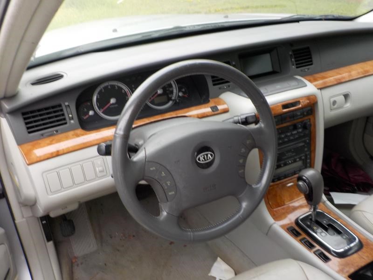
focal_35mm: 30
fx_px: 323
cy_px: 140
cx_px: 186
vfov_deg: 46.8
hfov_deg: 60.0
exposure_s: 1/40
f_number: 3.3
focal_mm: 4.1
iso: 125
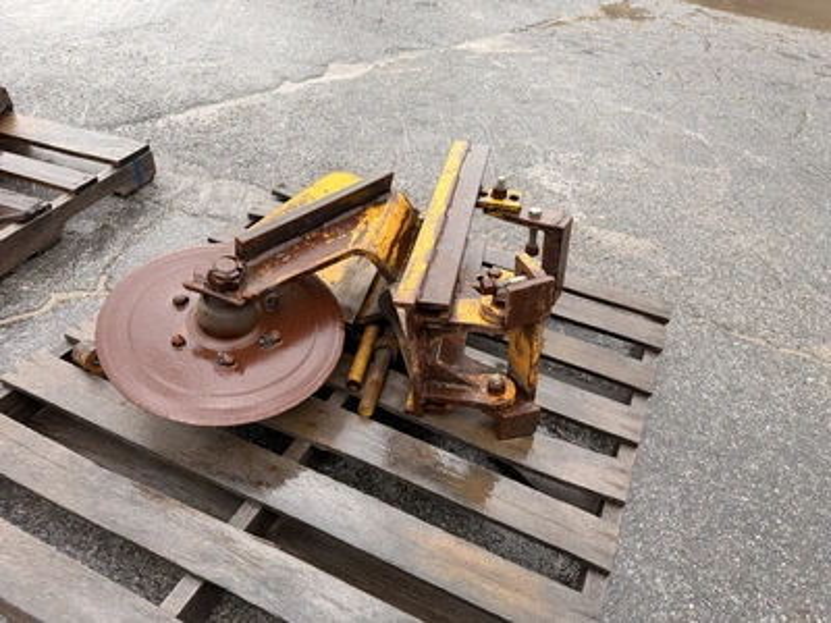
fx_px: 576
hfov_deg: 71.6
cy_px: 312
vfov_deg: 56.8
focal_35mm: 24
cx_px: 416
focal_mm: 6.76
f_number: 1.78
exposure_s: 1/121
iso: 100
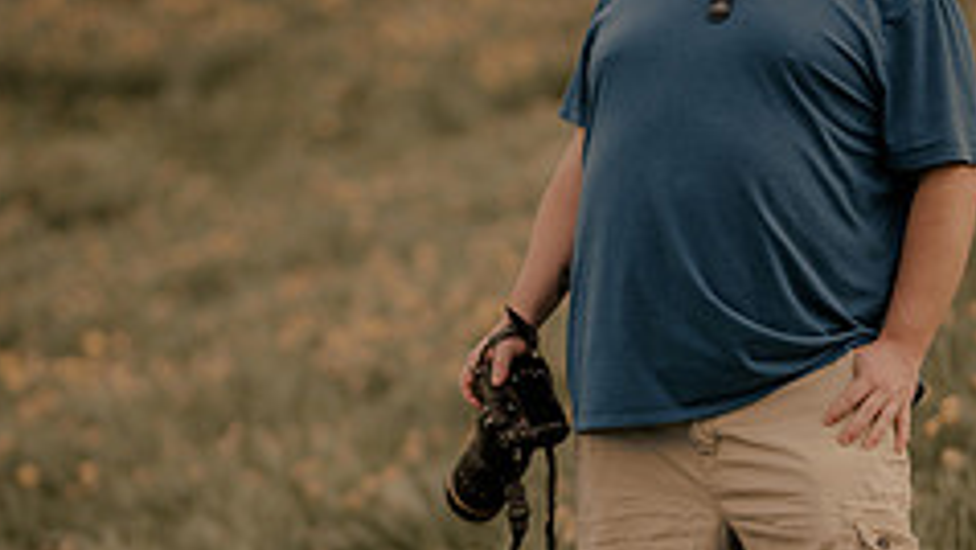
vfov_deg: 7.2
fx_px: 4349
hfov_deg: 12.8
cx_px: 550
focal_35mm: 168
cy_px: 394
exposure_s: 1/2000
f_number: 1.4
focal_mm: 85
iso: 125
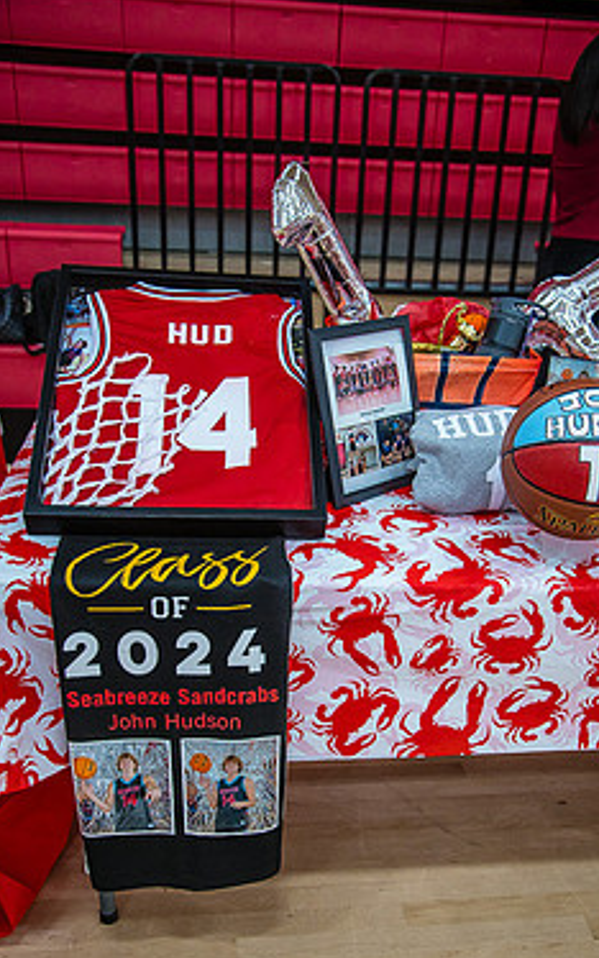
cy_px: 564
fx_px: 992
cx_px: 331
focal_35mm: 38
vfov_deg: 51.3
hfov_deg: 33.6
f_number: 4
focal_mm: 31
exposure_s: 1/320
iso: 2000
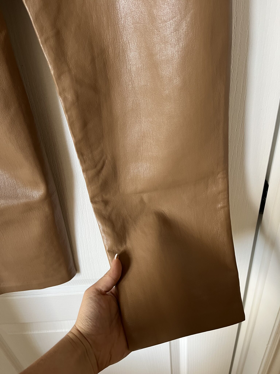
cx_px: 140
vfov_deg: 67.3
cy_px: 187
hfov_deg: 53.1
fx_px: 280
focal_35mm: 26
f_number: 1.6
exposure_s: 1/72
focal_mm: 5.1
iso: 125
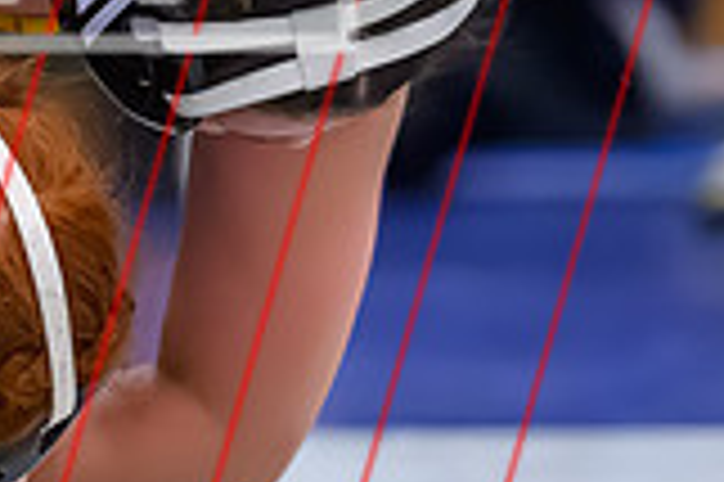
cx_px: -32
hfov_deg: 2.1
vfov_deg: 1.4
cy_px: 280
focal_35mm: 969
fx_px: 19468
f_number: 2.8
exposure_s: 1/640
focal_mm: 200
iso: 10000
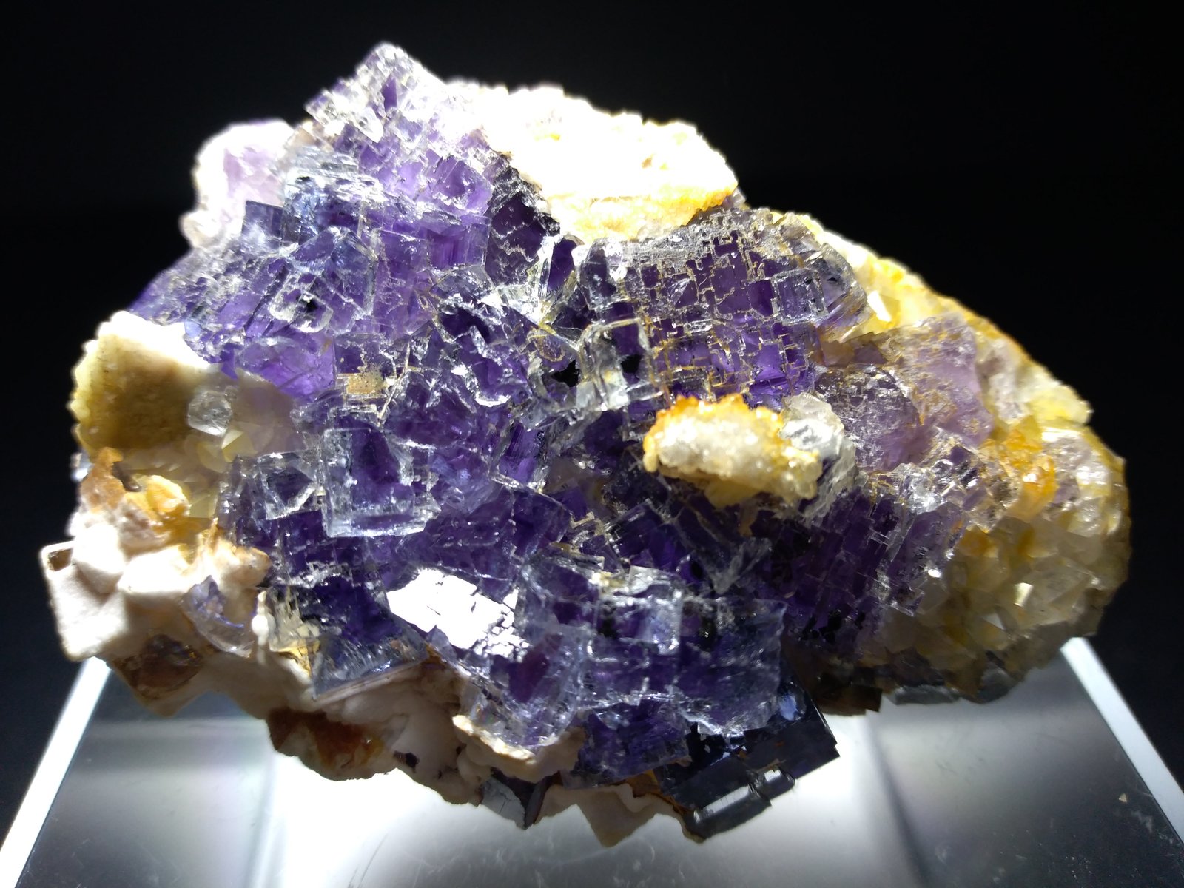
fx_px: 889
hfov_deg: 67.3
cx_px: 592
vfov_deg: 53.1
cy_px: 444
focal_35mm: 26
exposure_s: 1/33.3
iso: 150
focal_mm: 3.54
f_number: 2
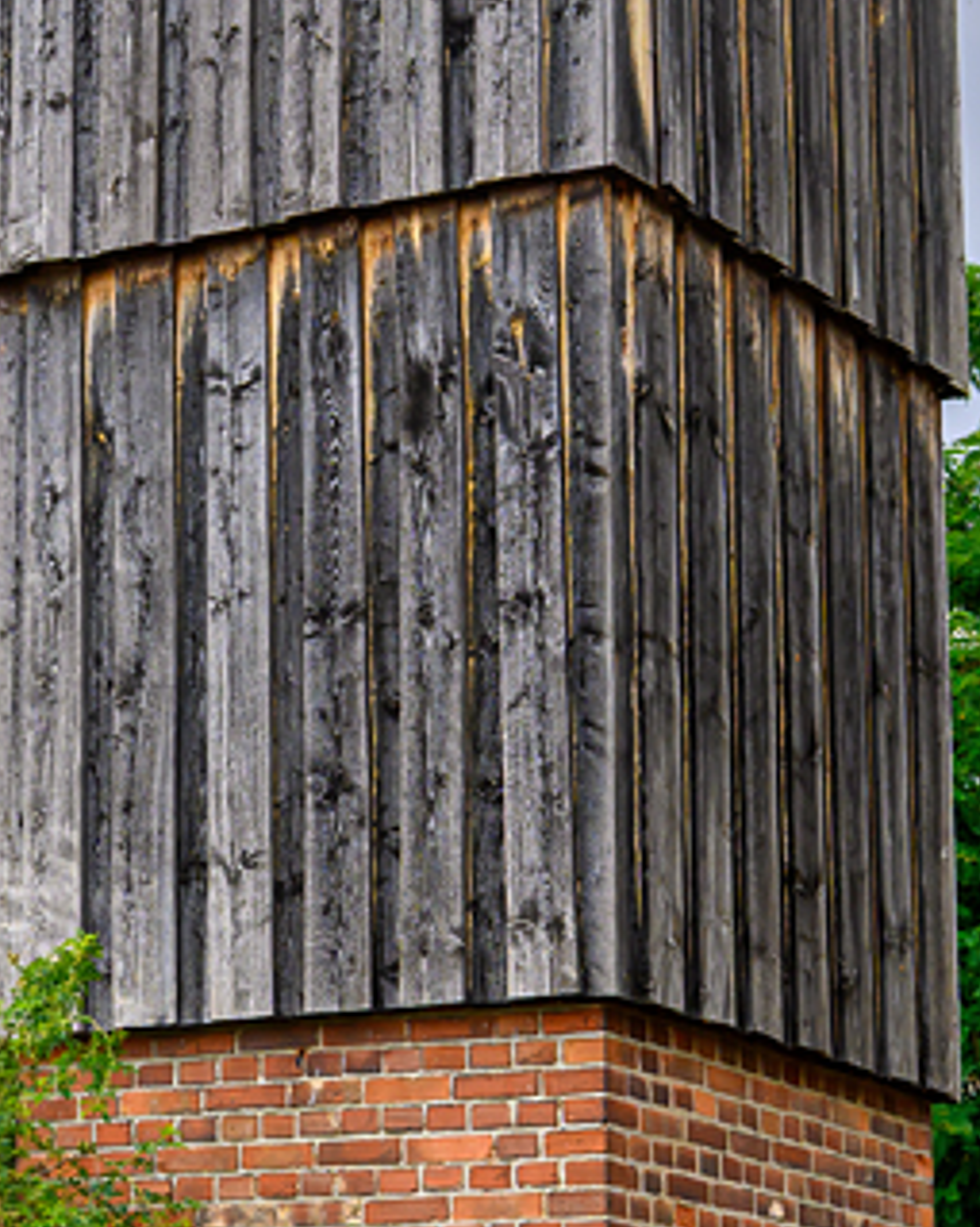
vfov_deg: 18.1
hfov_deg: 14.4
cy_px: 785
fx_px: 3845
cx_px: 144
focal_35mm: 106
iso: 200
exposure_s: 1/250
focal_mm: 24
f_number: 8
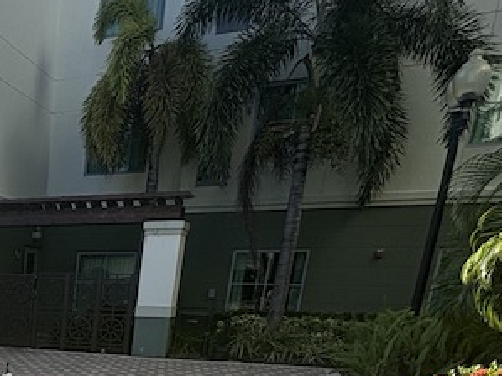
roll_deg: -0.4
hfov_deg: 32.3
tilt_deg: -17.7
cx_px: -111
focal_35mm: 48
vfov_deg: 25.8
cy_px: 494
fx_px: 696
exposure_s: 1/687
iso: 40
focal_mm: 2.22
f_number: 2.2
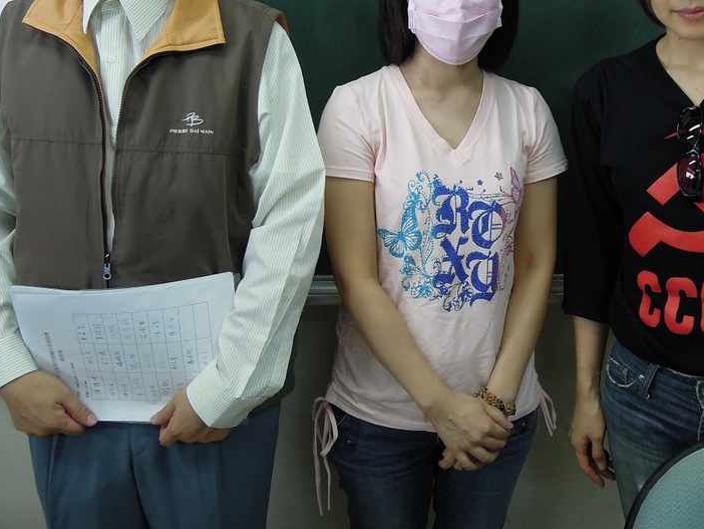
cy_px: 114
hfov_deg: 45.4
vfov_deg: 34.2
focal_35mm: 41
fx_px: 834
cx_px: 431
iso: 160
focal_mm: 4.3
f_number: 2.8
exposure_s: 1/50
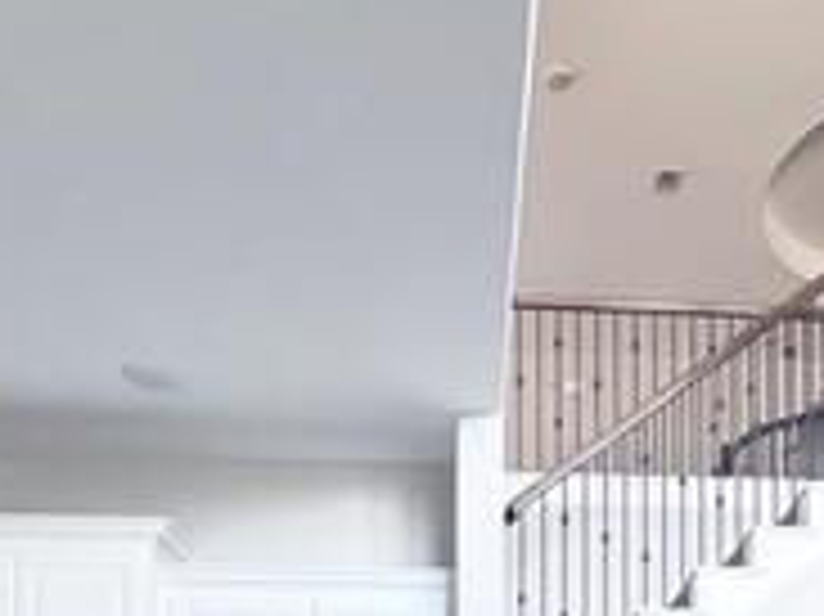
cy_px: 814
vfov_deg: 25.3
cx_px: 590
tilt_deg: +3.2
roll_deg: +0.1
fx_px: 1166
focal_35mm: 49
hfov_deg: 38.2
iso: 320
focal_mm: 2.22
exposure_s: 1/60
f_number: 2.2
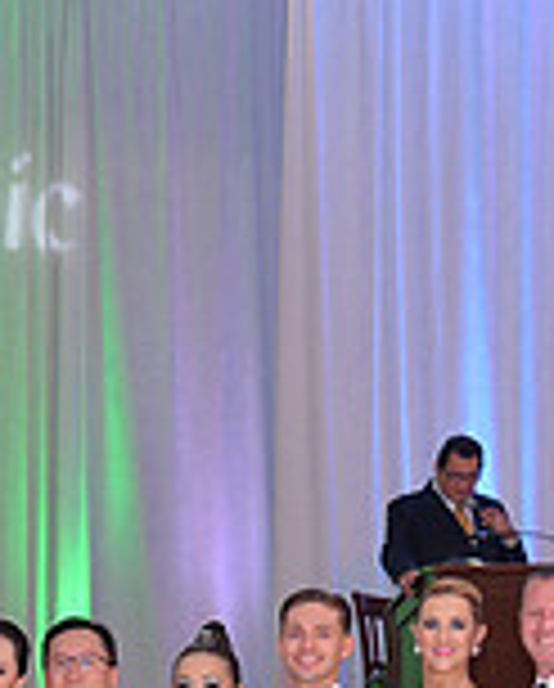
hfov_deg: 10.5
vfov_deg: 13.2
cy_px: 816
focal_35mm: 142
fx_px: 2902
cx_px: -320
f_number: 4
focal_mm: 40
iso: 2000
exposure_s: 1/250
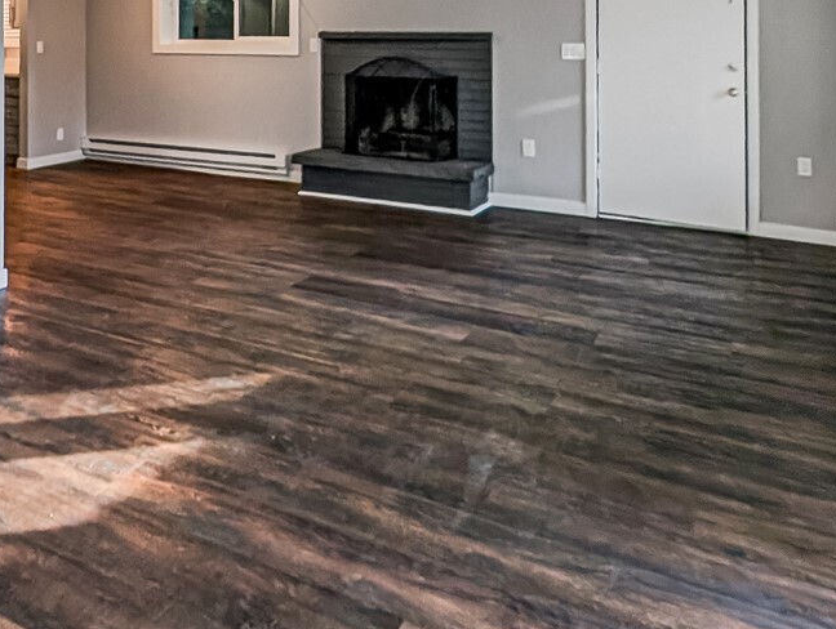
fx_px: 774
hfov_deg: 55.2
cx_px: 261
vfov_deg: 39.4
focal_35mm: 32
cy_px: 11
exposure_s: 1/60
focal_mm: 1.95
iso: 55
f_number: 2.2
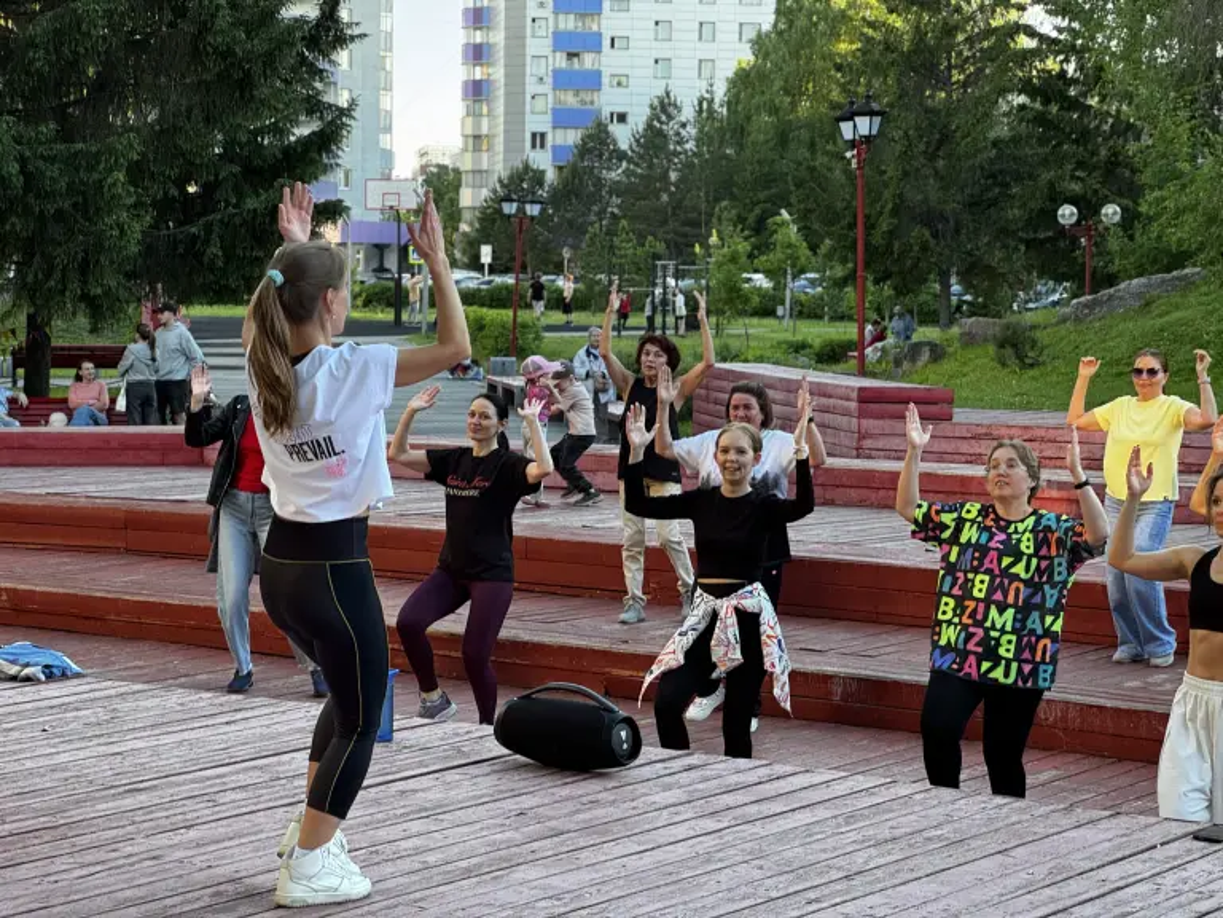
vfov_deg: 19.1
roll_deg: -0.5
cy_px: 459
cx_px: 612
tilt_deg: -3.0
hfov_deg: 25.3
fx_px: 2720
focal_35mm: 77
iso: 80
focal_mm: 9
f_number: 2.8
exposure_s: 1/99
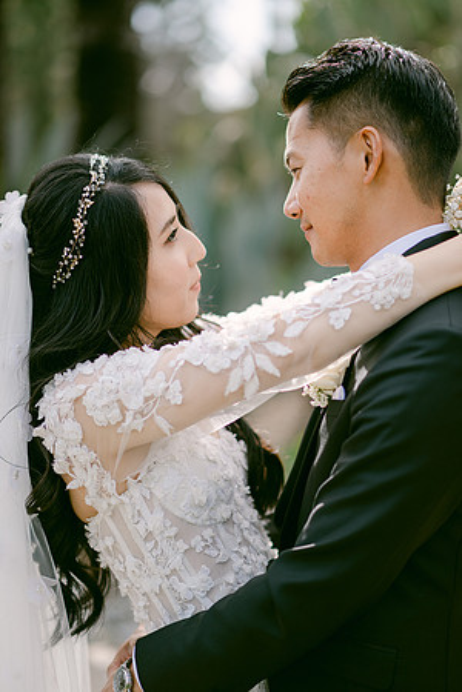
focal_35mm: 85
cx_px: 231
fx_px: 1636
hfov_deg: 16.1
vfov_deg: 23.9
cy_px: 346
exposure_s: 1/2000
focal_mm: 85
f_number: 2
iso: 100
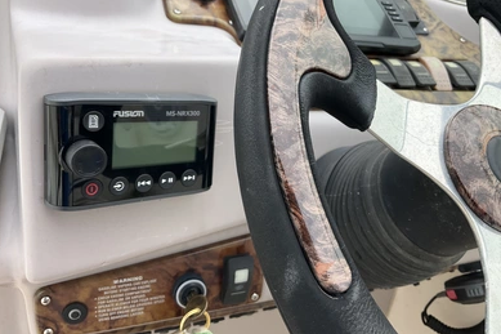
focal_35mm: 31
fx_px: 431
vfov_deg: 42.2
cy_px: 142
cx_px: 254
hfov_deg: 60.3
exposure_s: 1/700
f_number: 1.8
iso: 25
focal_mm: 3
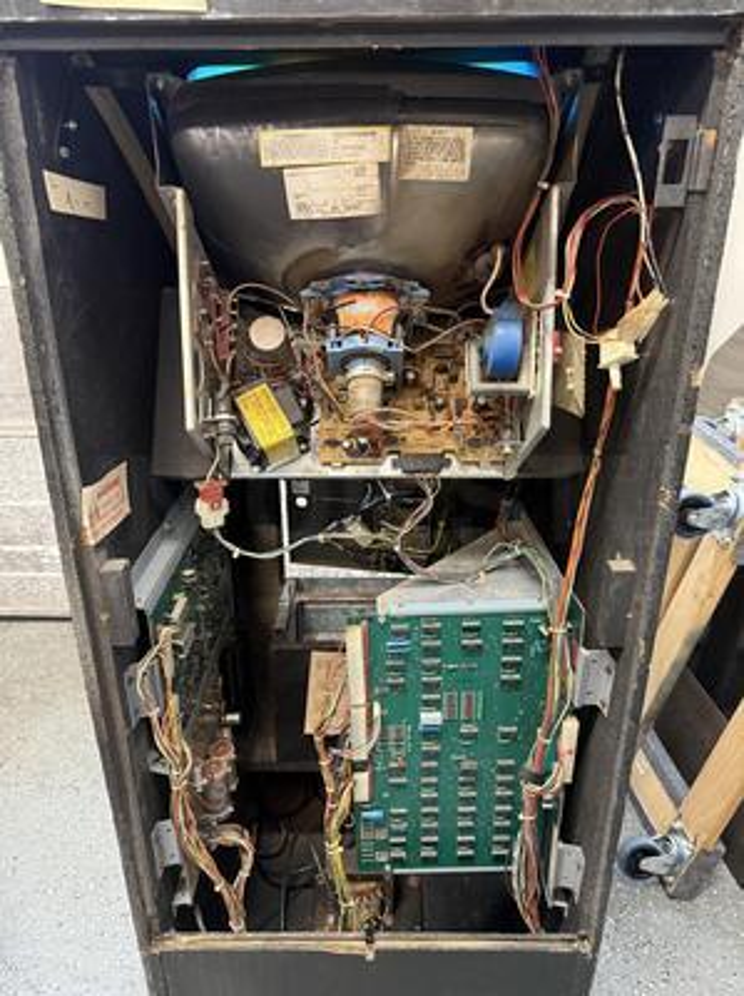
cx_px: 372
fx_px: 689
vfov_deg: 71.7
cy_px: 498
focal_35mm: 24
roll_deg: -0.4
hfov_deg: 56.7
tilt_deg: -23.3
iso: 800
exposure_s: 1/60
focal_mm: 6.76
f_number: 1.78
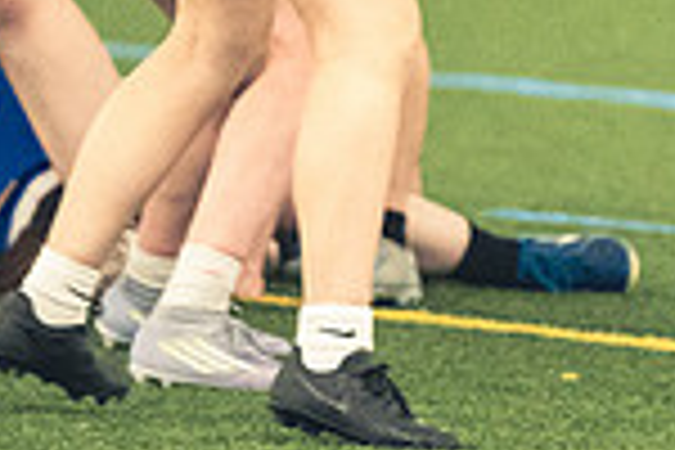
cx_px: 742
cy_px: -45
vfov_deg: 1.2
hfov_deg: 1.8
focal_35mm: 1163
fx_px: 21805
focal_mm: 200
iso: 12800
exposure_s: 1/500
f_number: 2.8
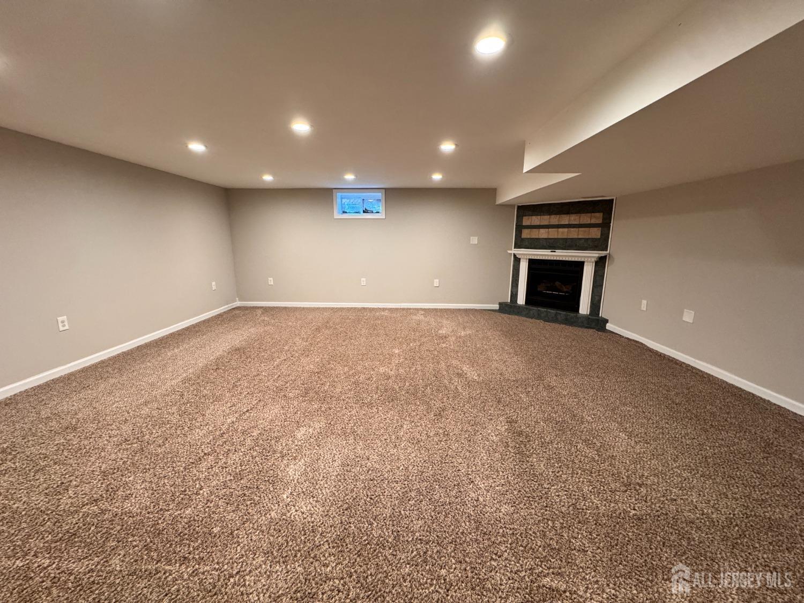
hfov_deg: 102.1
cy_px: 302
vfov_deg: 85.7
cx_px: 402
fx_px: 325
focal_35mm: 14
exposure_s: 1/60
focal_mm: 2.22
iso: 250
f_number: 2.2
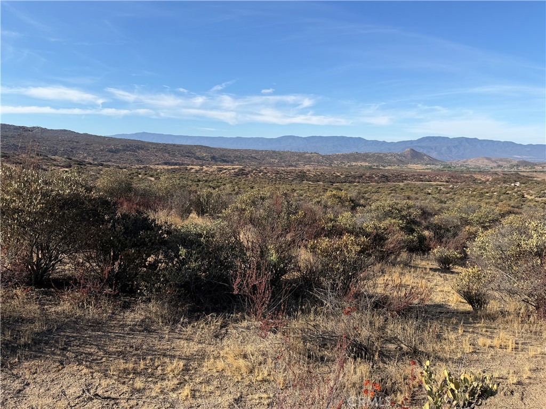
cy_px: 204
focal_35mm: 24
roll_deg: +0.3
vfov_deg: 56.8
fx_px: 379
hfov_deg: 71.6
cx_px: 273
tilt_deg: -7.8
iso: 80
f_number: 1.78
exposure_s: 1/4405
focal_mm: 6.76
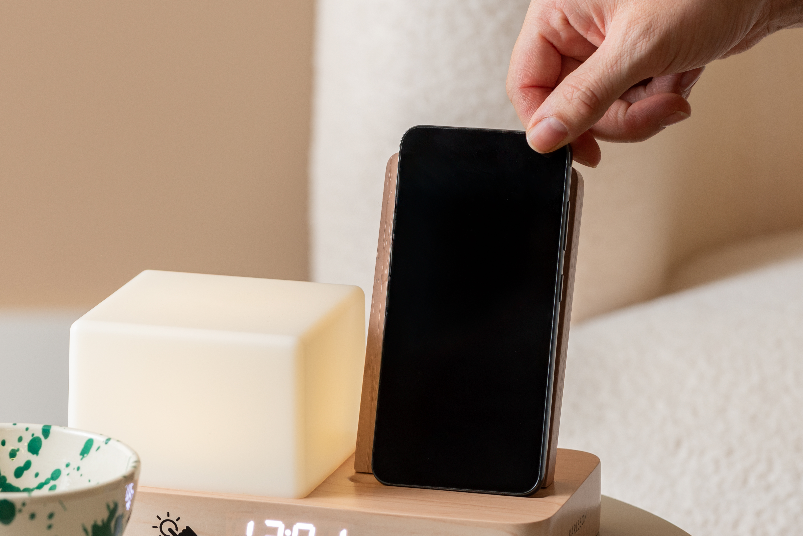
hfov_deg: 9.4
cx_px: 271
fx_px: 4887
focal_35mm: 219
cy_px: 376
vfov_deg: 6.3
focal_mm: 145
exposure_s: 1/13
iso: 250
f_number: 7.1
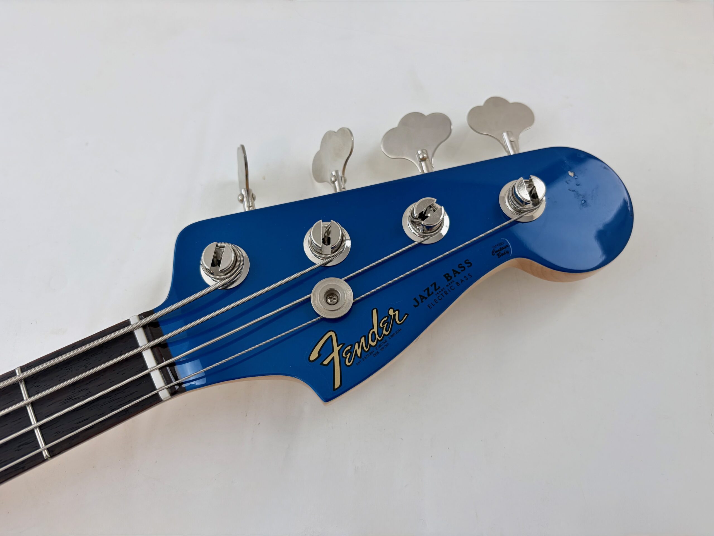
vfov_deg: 53.1
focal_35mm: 26
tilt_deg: -63.1
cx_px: 357
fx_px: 536
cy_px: 268
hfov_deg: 67.3
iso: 80
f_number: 1.6
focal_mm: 5.96
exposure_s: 1/100
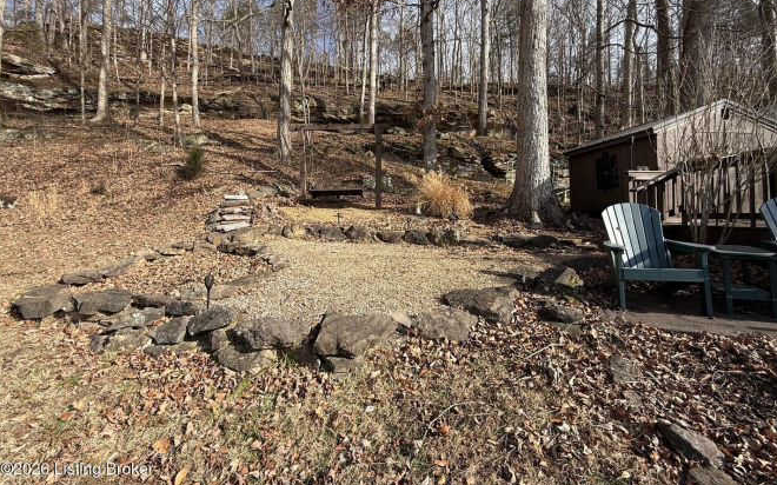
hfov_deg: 101.5
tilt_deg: +4.5
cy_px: 201
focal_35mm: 15
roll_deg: +0.6
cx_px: 390
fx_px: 318
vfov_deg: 74.2
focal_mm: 2.22
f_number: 2.2
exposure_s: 1/876
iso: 50
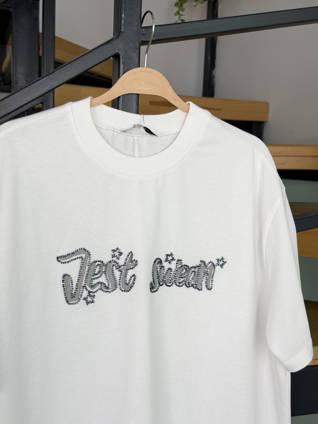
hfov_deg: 30.3
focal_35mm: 48
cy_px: 212
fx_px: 588
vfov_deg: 39.7
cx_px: 159
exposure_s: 1/231
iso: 64
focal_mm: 6.76
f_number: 1.78
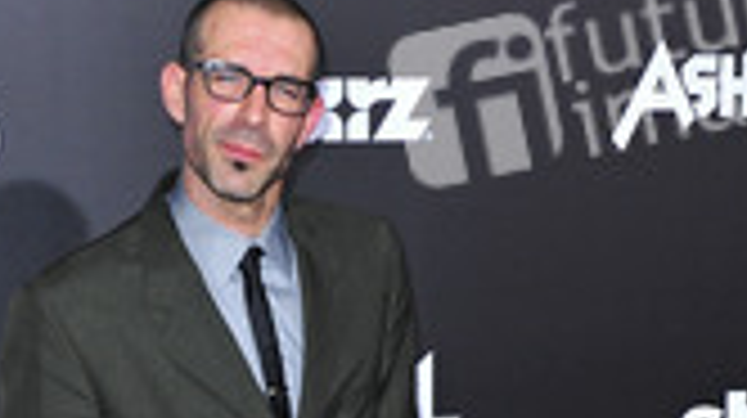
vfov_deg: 11.1
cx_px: 214
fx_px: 1999
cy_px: 755
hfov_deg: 21.0
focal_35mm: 101
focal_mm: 40
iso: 640
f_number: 5.6
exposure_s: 1/320
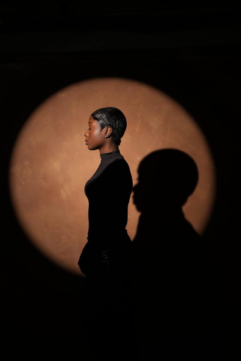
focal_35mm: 85
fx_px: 853
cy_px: 180
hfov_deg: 16.1
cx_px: 120
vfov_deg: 23.9
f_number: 1.4
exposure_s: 1/160
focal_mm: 85
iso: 250
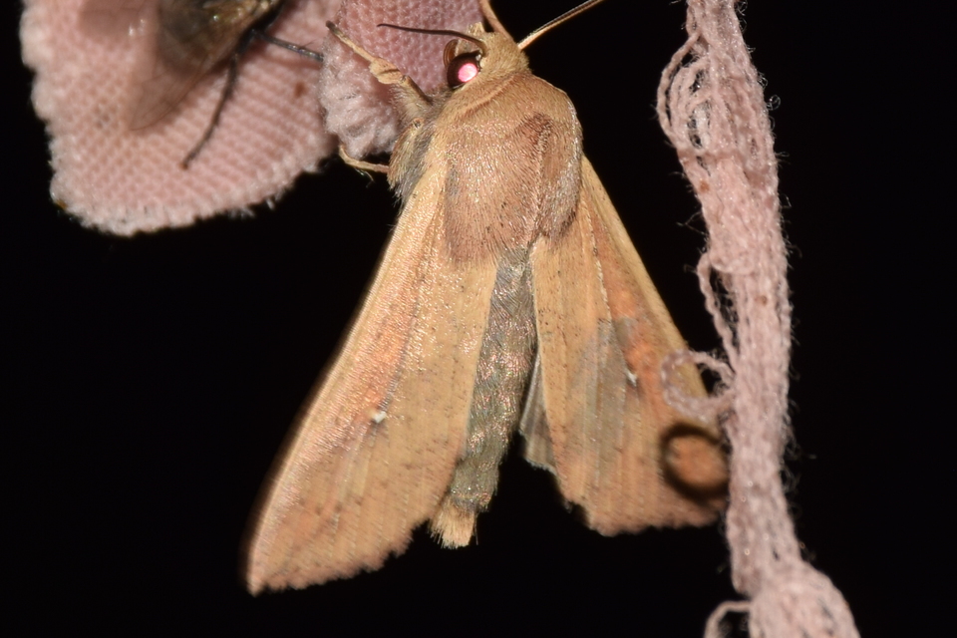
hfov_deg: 9.8
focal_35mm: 210
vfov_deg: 6.5
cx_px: 478
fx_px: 5582
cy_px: 319
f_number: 13
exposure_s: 1/160
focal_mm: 140
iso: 100
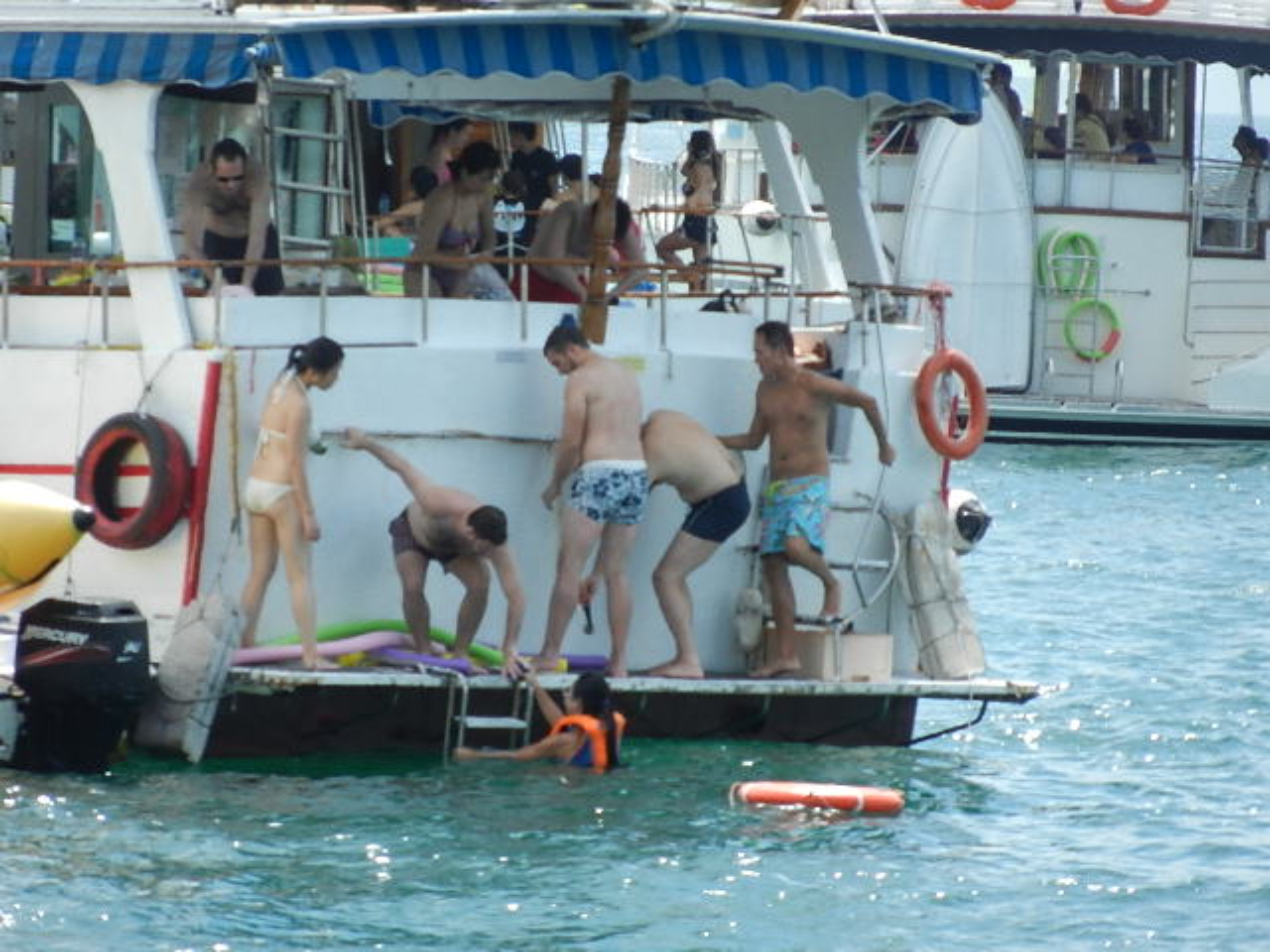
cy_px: 476
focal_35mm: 450
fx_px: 16510
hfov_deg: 4.4
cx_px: 635
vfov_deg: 3.3
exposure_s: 1/400
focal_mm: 81
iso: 160
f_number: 5.9
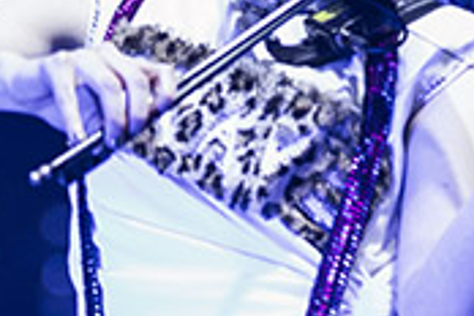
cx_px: 247
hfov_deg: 3.0
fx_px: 8979
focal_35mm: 682
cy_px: 218
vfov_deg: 2.0
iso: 1600
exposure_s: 1/500
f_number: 2.8
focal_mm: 165
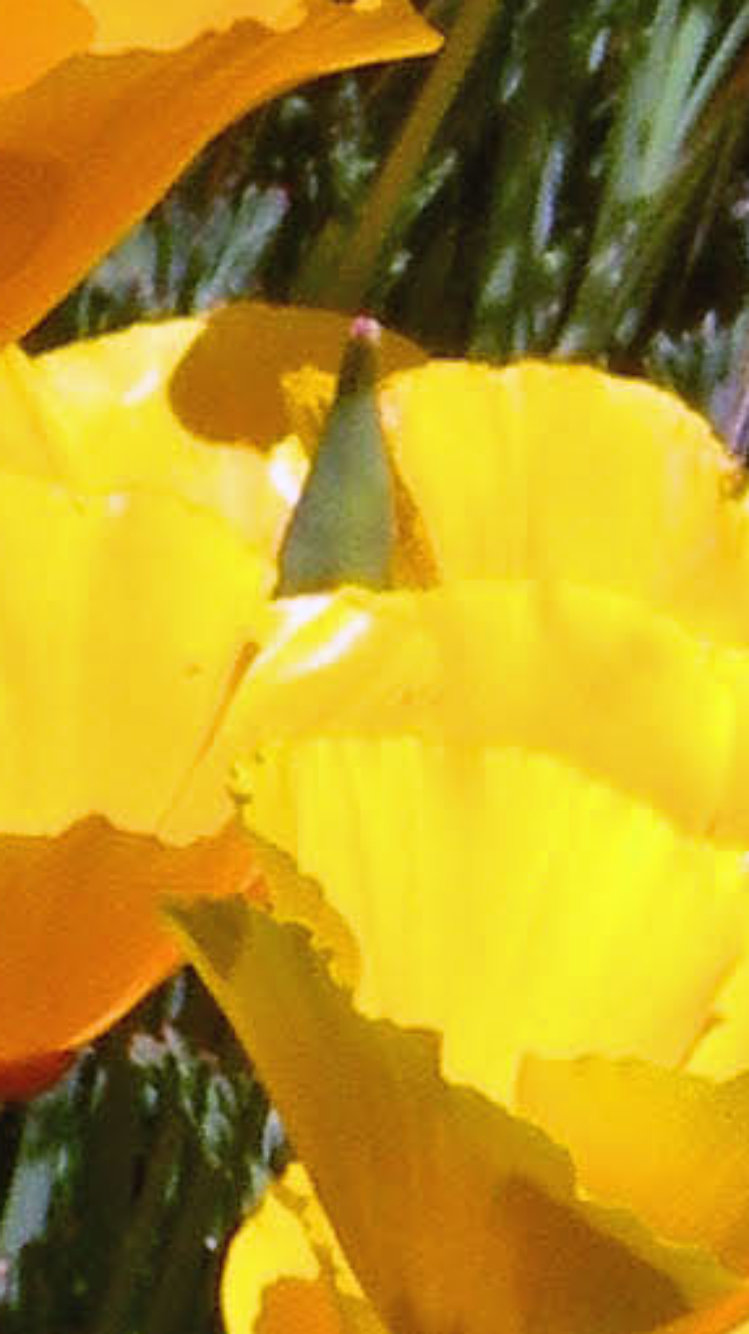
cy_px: 1311
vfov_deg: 3.2
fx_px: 24214
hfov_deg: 1.8
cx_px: 1655
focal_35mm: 685
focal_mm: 18.9
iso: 80
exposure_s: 1/200
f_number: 8
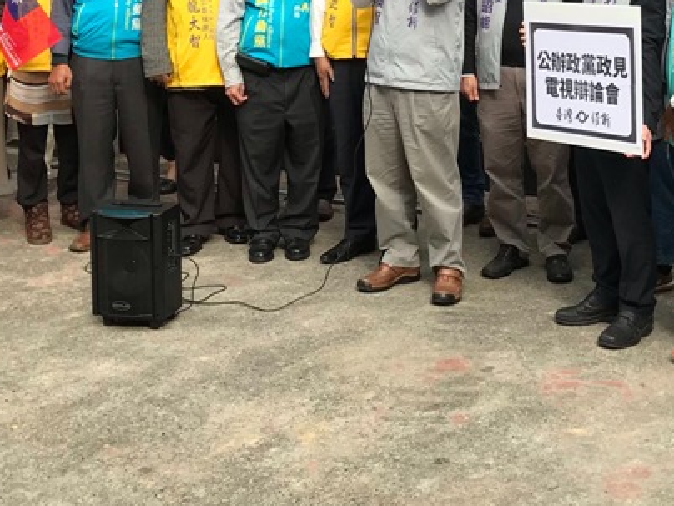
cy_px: -47
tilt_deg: -2.3
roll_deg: -0.8
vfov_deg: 19.8
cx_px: 509
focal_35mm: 71
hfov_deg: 27.0
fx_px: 1382
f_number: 1.8
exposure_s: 1/840
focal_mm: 3.99
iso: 20
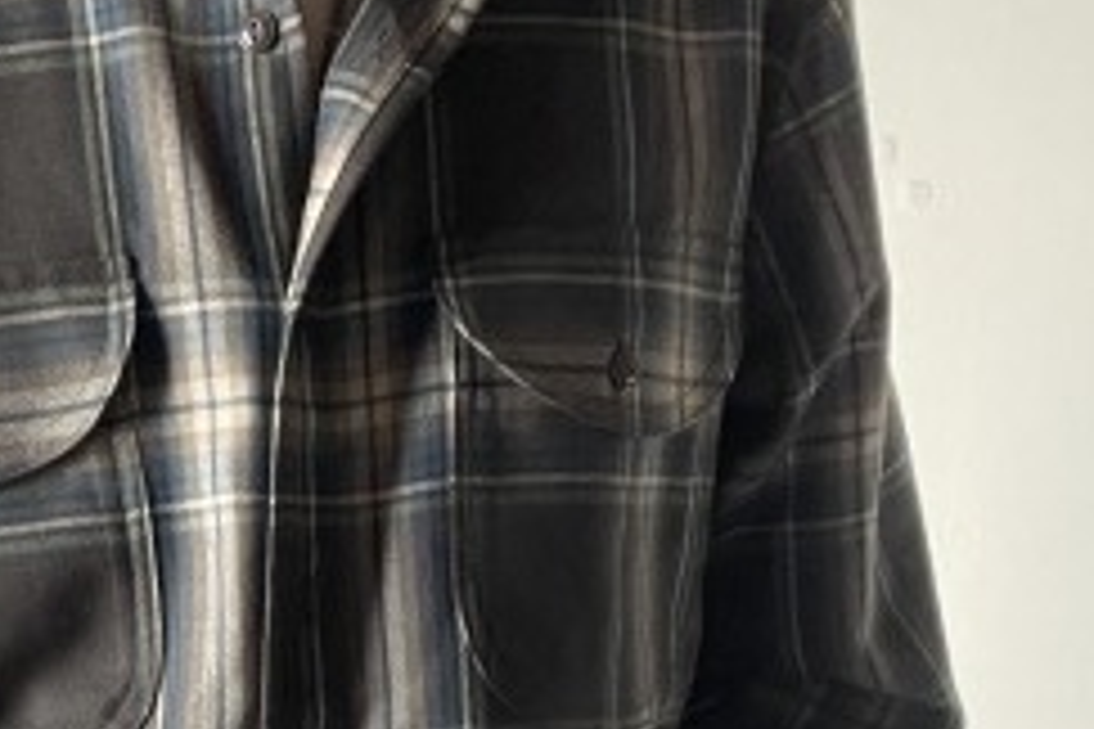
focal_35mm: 77
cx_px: 126
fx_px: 2340
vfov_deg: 16.4
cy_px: 1026
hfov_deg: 25.6
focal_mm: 2.71
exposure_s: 1/50
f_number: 2.2
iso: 200
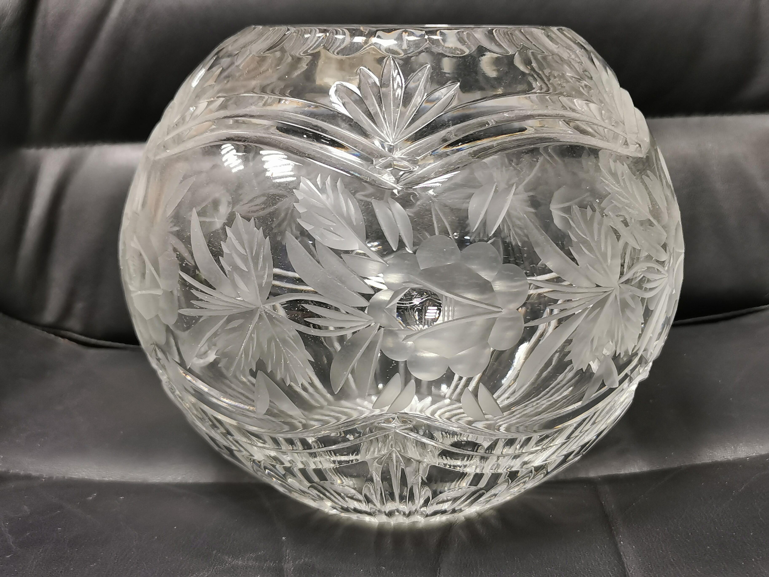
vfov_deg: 31.5
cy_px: 288
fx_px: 1022
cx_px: 384
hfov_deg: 41.2
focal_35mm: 46
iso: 160
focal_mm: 5.58
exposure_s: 1/50
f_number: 1.8
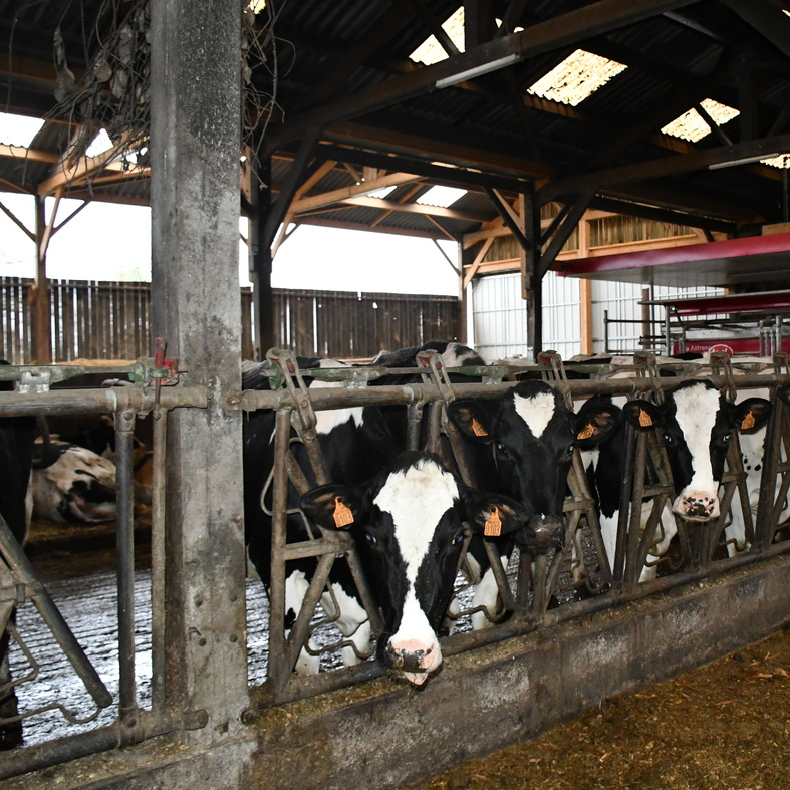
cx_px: 577
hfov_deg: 45.8
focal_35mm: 35
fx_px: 904
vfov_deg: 47.2
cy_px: 391
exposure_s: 1/60
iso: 3200
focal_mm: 18
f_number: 3.5
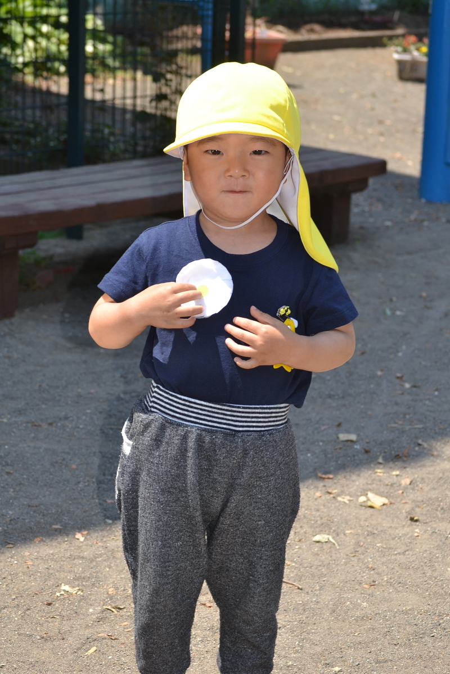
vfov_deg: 24.6
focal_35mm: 82
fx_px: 1547
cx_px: 225
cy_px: 337
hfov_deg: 16.6
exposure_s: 1/200
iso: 100
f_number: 6.3
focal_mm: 55
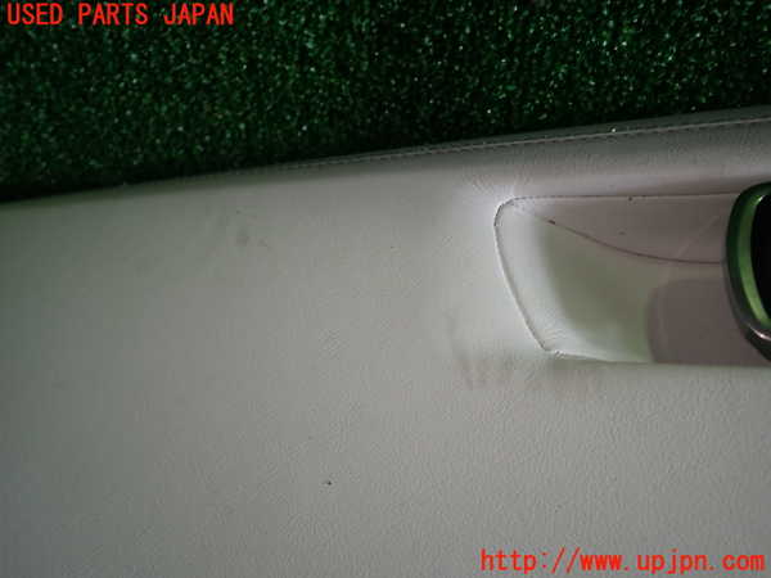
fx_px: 668
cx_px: 386
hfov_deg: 60.0
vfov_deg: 46.8
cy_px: 289
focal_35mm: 30
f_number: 2.3
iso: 100
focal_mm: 5.4
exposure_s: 1/100
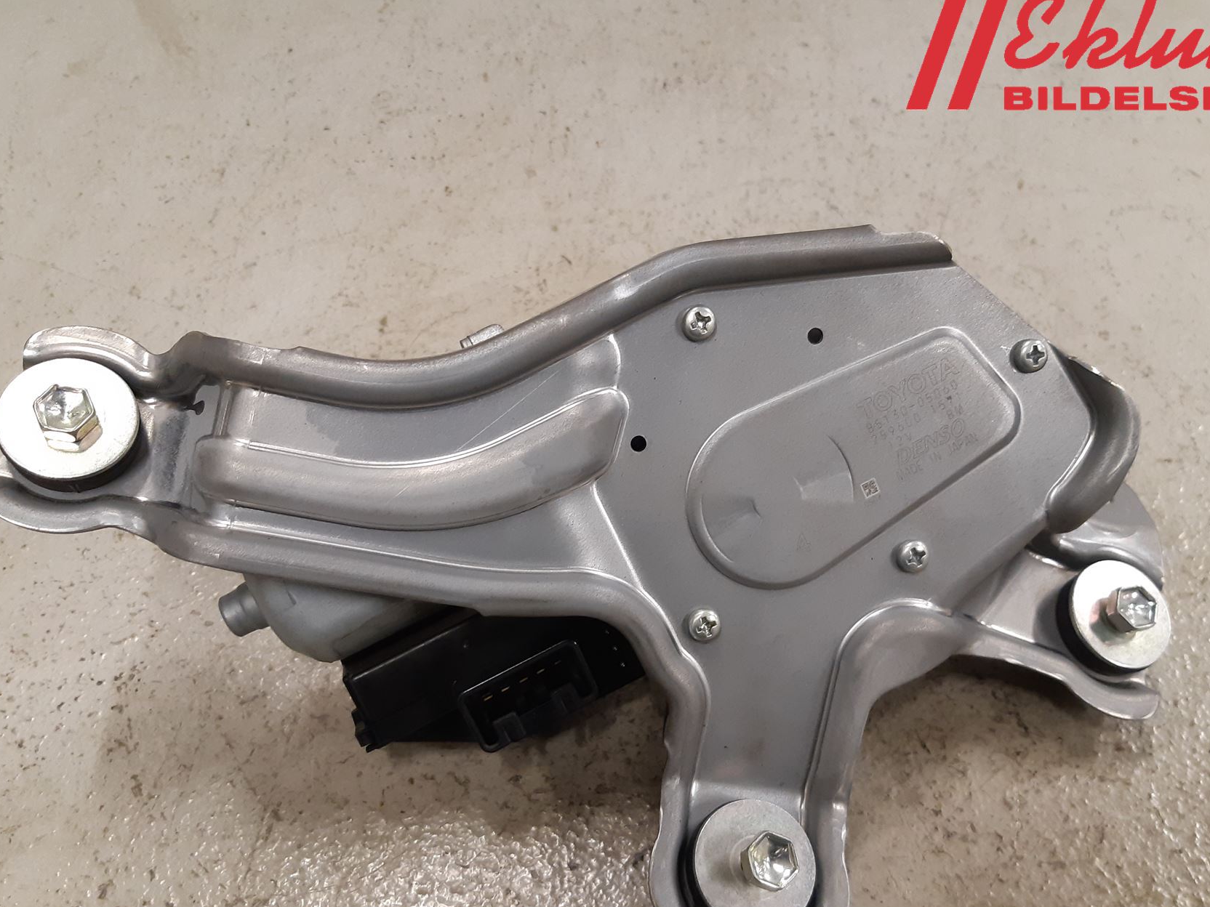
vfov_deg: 43.9
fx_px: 1119
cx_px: 608
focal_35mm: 32
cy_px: 545
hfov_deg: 56.8
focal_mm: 3.93
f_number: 1.7
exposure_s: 1/50
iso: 200
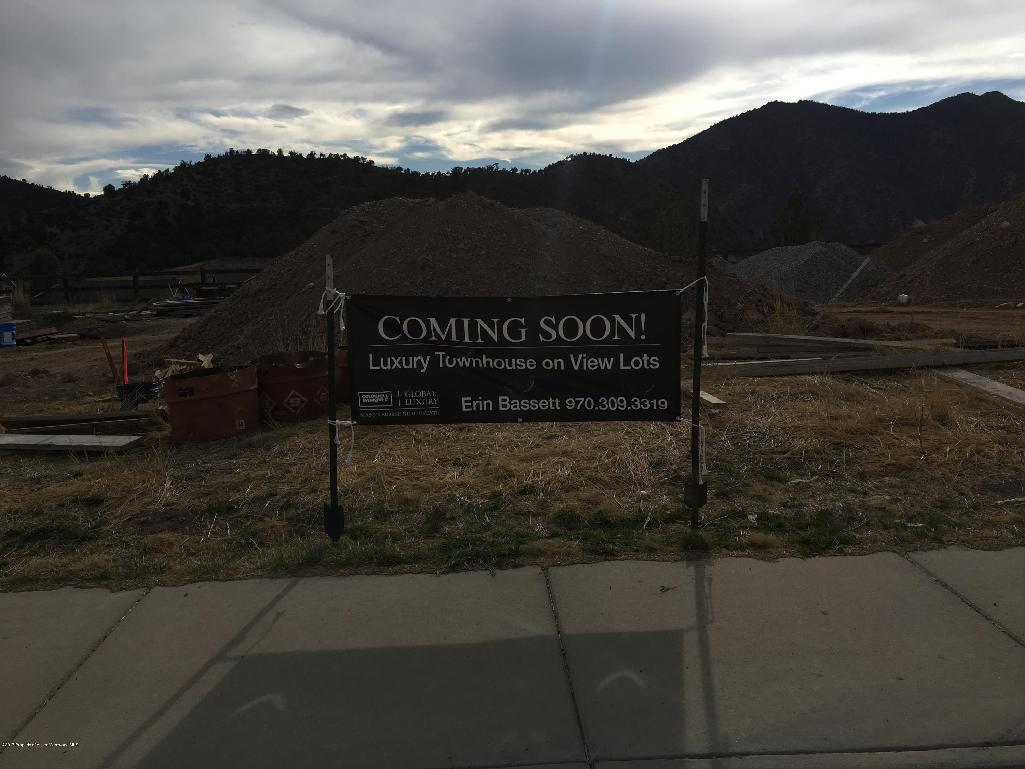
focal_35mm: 29
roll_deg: +1.5
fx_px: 859
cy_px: 384
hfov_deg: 61.7
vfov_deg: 48.2
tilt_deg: -9.0
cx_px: 512
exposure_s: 1/1748
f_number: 2.2
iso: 25
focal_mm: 4.15
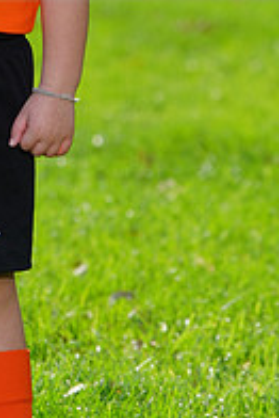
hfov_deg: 2.2
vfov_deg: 3.3
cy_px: -66
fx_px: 7275
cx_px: -60
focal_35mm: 627
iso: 125
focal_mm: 212
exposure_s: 1/200
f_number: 8
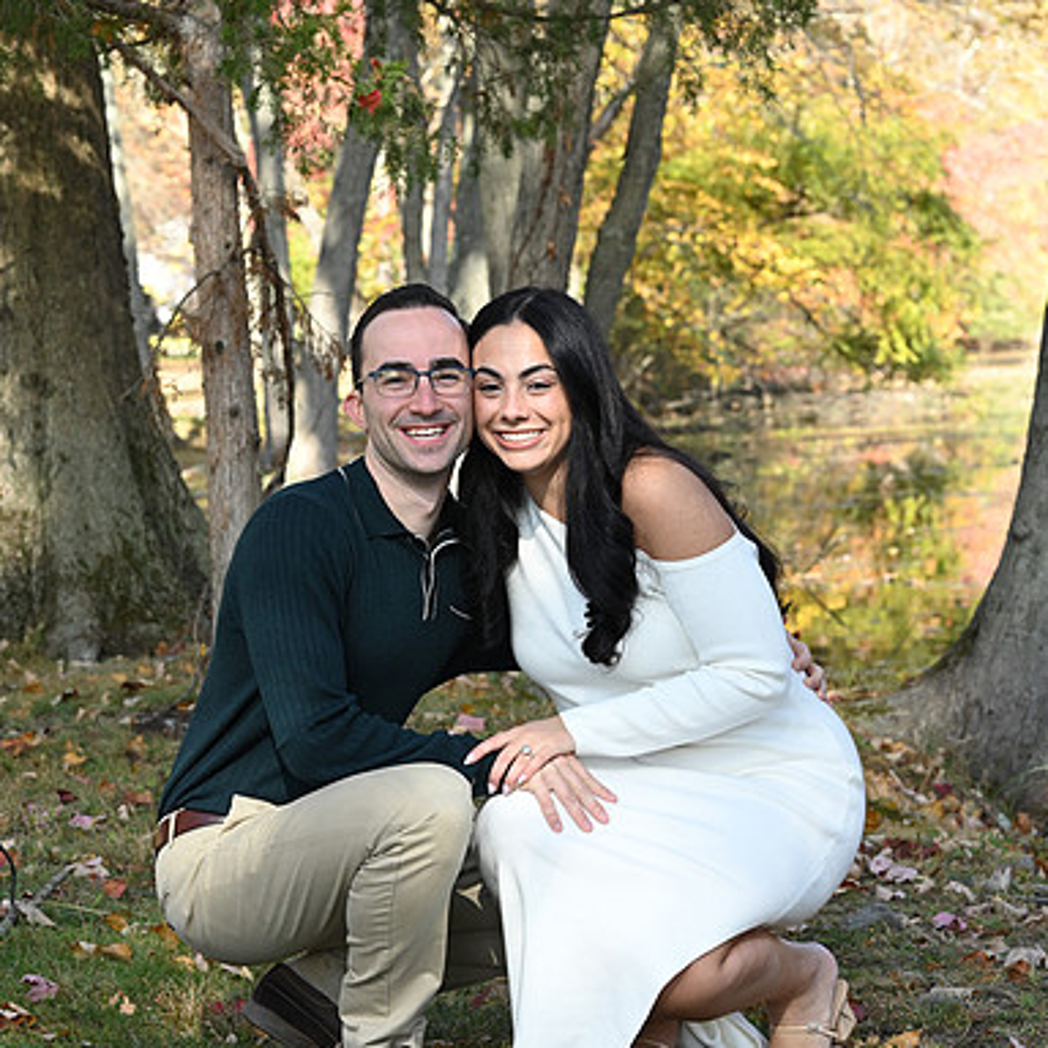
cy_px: 448
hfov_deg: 16.0
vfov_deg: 16.0
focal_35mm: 109
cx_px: 523
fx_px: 3733
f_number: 8
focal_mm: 85
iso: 320
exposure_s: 1/160
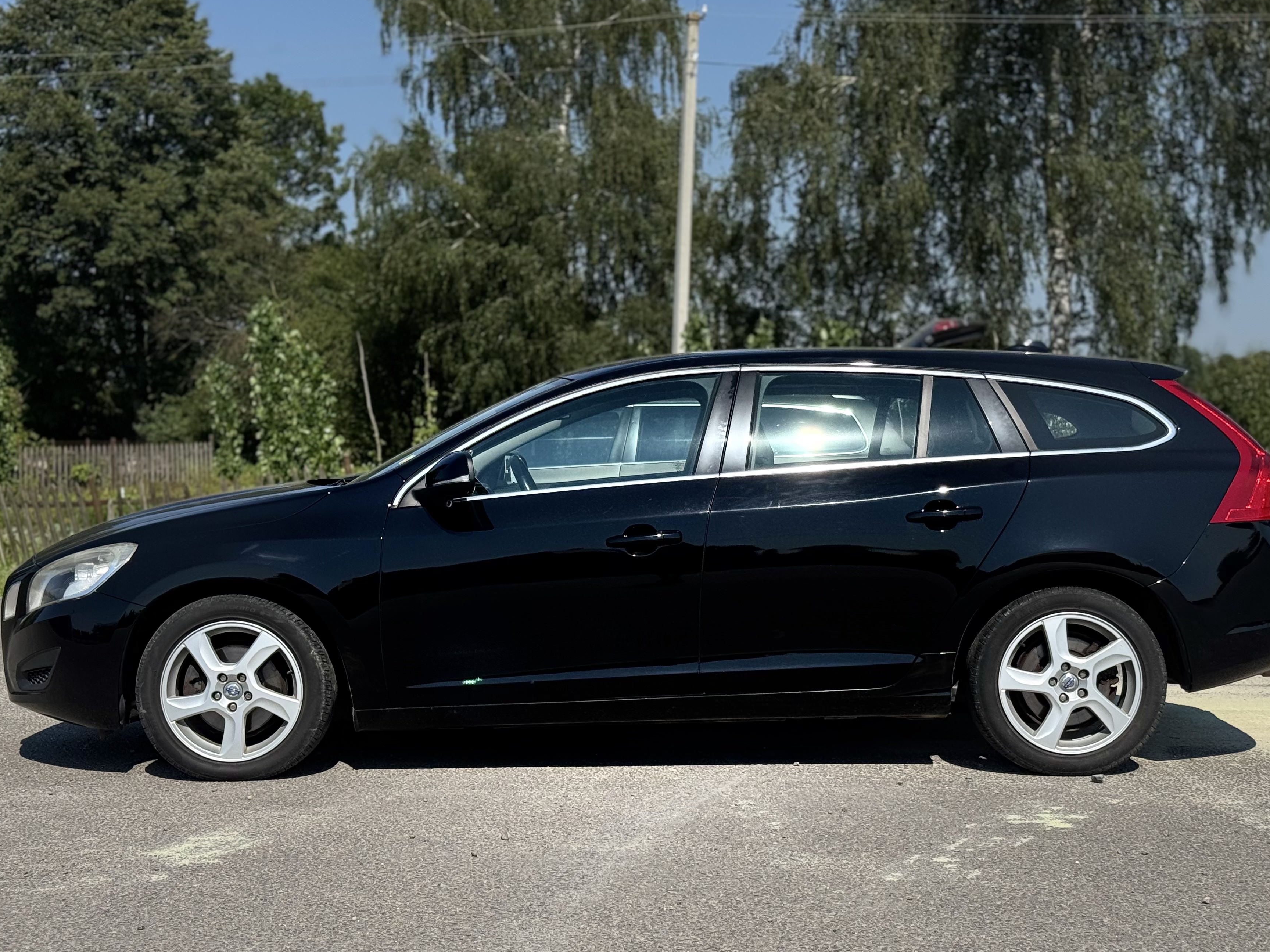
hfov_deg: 34.3
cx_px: 650
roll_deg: +0.9
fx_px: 2055
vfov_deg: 26.1
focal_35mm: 56
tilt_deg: -3.7
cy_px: 544
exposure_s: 1/9009
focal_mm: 6.76
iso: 80
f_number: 1.78
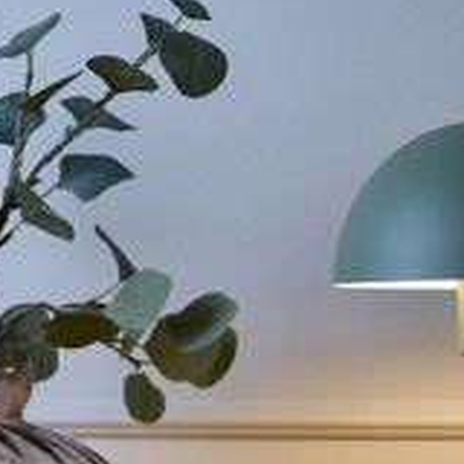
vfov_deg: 8.5
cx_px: 319
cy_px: 589
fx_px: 3094
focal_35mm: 204
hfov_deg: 8.6
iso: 100
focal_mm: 56
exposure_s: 1/15
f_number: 3.9
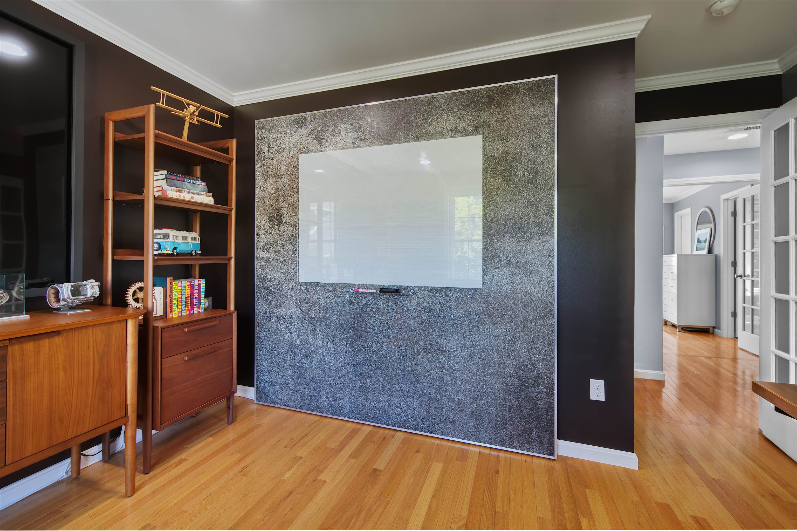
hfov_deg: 100.4
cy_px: 266
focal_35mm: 15
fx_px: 332
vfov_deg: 77.3
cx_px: 398
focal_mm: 15
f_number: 7.1
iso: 250
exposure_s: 1/2
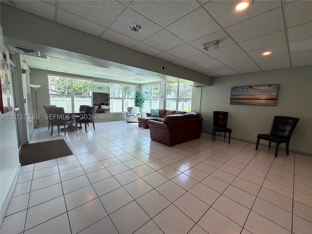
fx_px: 126
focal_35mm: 14
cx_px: 156
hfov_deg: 102.1
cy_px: 117
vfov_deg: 85.7
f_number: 2.2
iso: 125
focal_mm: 2.22
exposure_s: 1/120
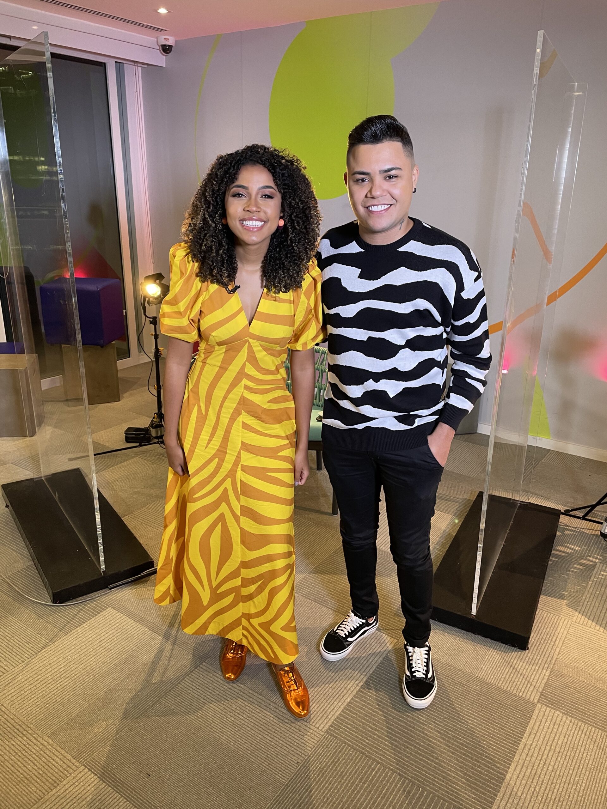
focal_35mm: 26
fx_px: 608
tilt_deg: -18.2
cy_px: 404
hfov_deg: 53.1
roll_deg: -0.7
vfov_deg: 67.3
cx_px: 304
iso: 125
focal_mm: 4.2
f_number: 1.6
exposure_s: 1/60
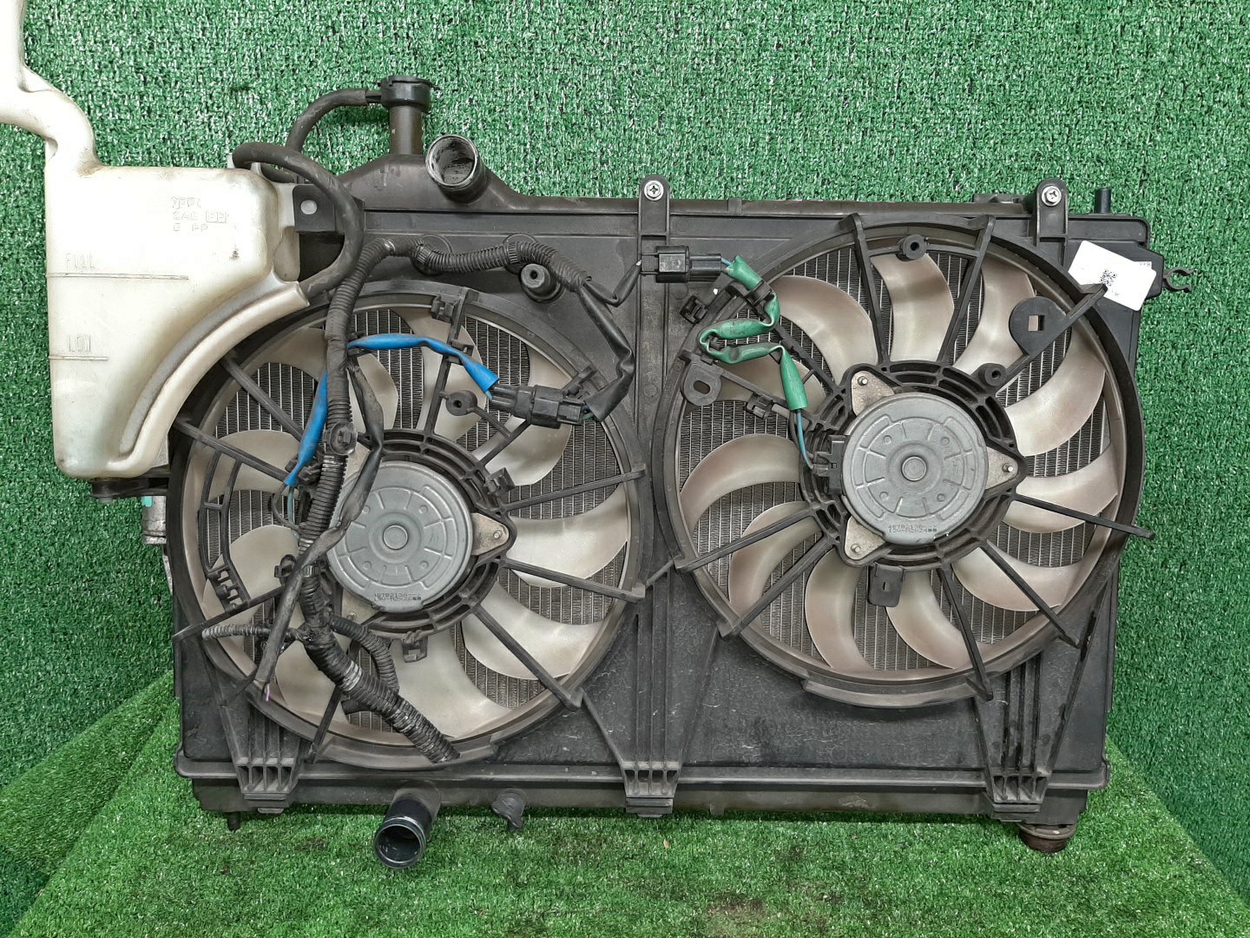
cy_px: 469
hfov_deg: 67.3
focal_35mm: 26
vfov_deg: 53.1
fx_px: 939
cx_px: 625
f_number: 1.7
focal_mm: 3.93
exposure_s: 1/50
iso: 91
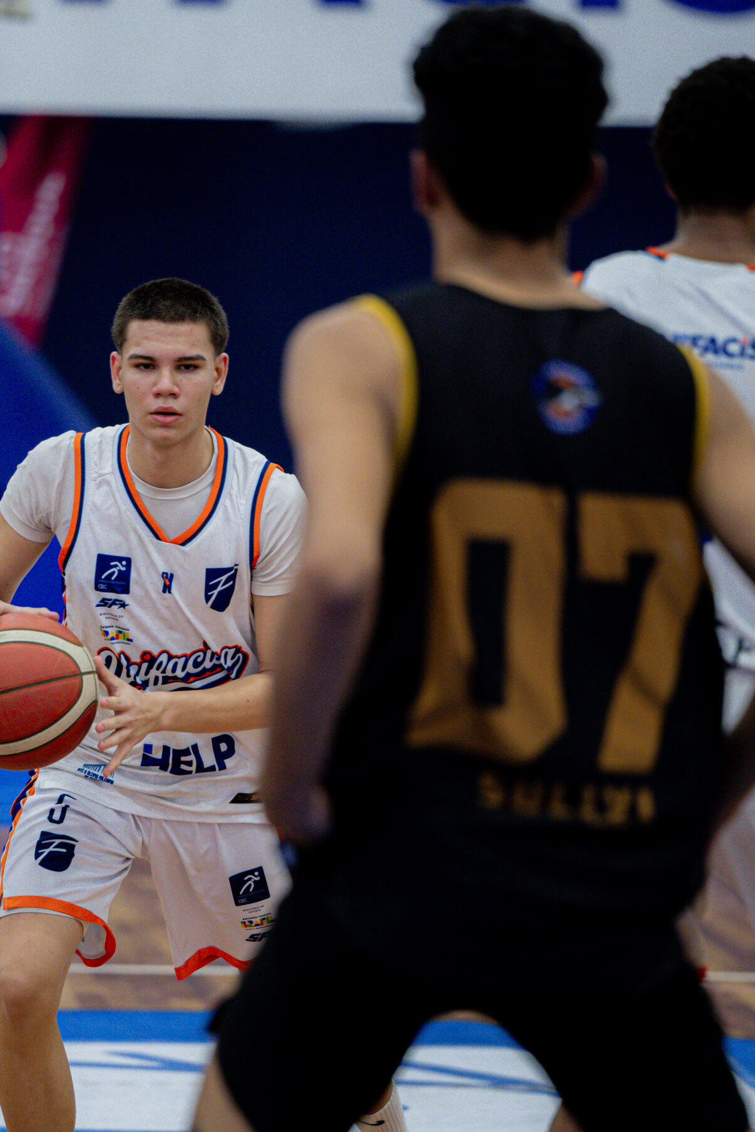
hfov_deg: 5.4
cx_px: 269
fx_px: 8053
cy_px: 553
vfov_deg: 8.0
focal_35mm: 256
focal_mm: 180
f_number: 2.8
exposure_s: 1/640
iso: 3200
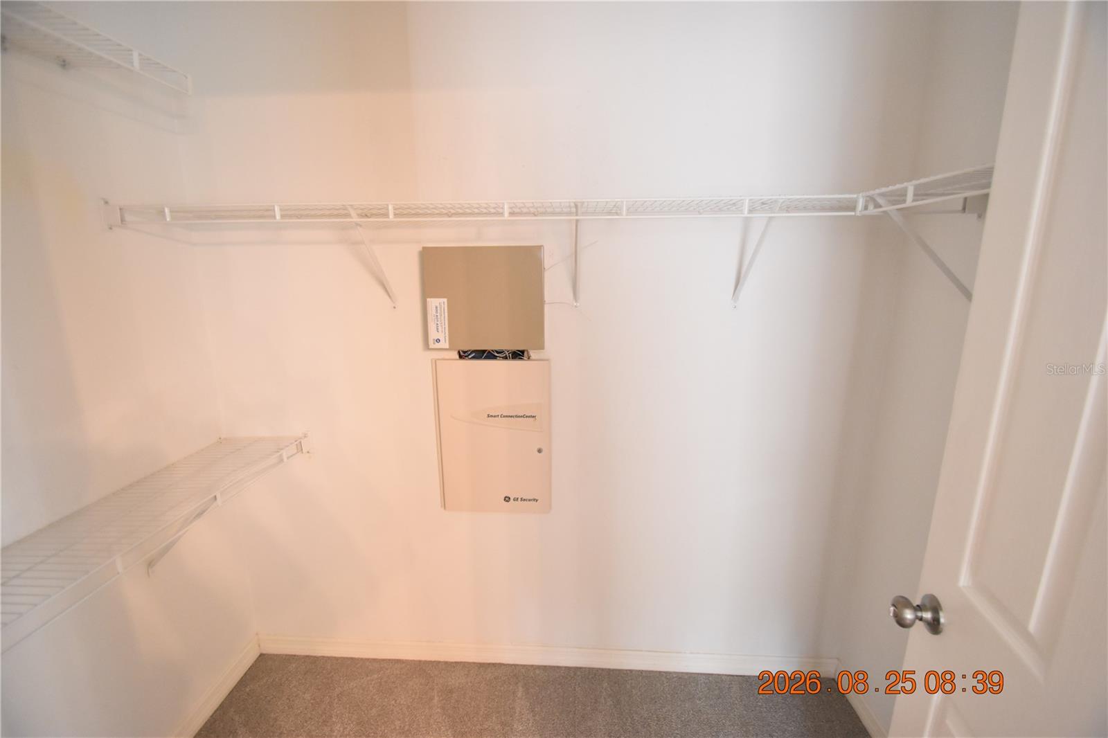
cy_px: 369
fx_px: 462
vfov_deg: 77.3
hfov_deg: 100.4
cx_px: 554
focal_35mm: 15
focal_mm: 10
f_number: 3.5
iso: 2200
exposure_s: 1/60
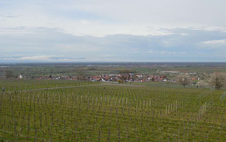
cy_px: 74
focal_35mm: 39
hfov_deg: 50.9
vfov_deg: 33.2
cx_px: 113
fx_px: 237
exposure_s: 1/250
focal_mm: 25
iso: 100
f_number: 8
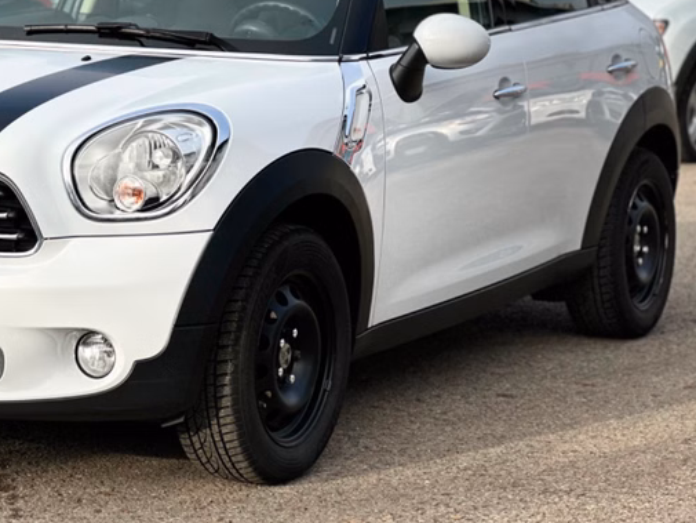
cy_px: 172
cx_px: 179
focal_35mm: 122
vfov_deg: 12.1
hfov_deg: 16.1
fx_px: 2454
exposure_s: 1/374
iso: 32
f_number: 2.8
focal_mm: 9
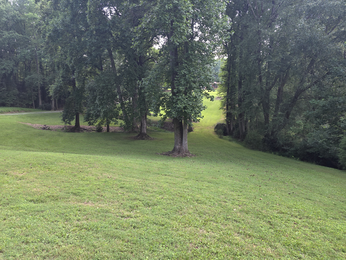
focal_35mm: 23
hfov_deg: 73.9
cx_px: 173
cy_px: 130
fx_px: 230
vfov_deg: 58.9
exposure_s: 1/180
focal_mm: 6.3
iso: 50
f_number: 1.7
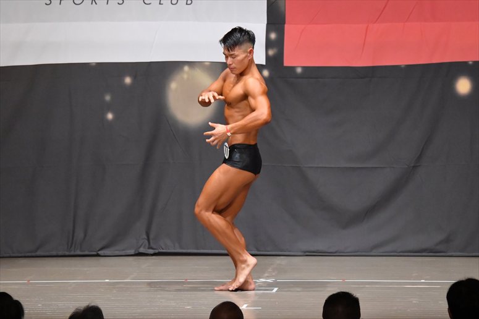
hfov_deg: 9.5
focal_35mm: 217
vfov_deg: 6.3
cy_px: 160
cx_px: 240
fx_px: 2886
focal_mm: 145
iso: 8000
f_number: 5.6
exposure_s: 1/400
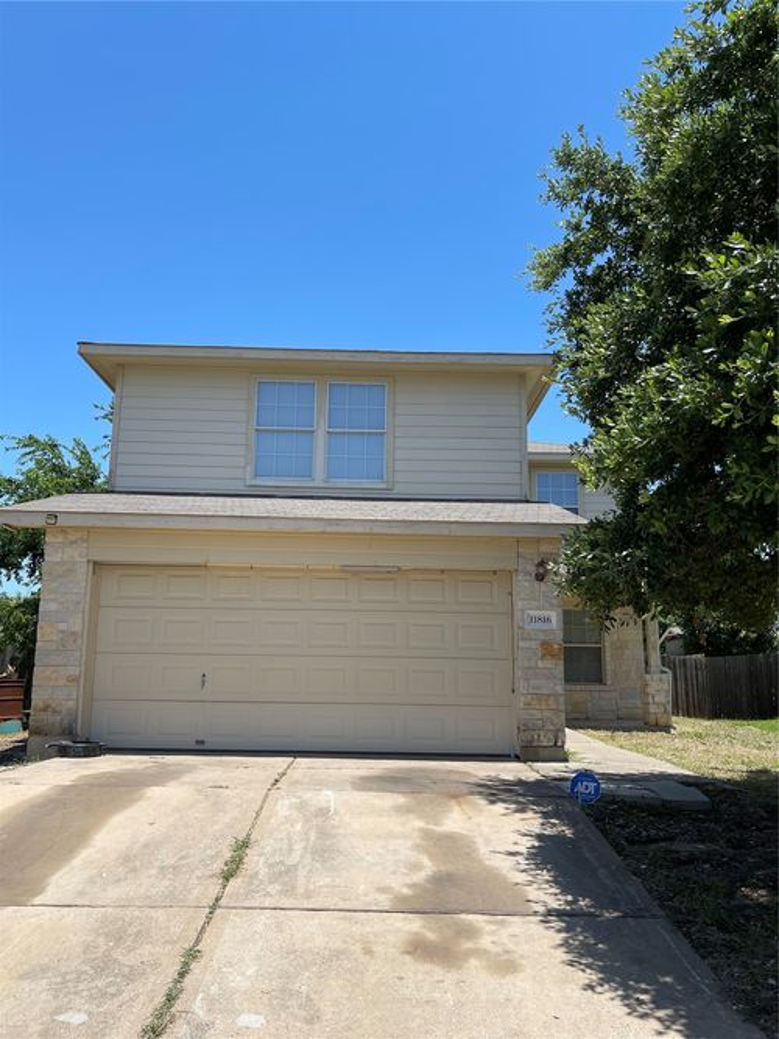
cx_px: 390
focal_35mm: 26
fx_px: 780
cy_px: 520
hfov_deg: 53.0
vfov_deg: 67.3
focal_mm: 5.1
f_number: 1.6
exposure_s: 1/3663
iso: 32
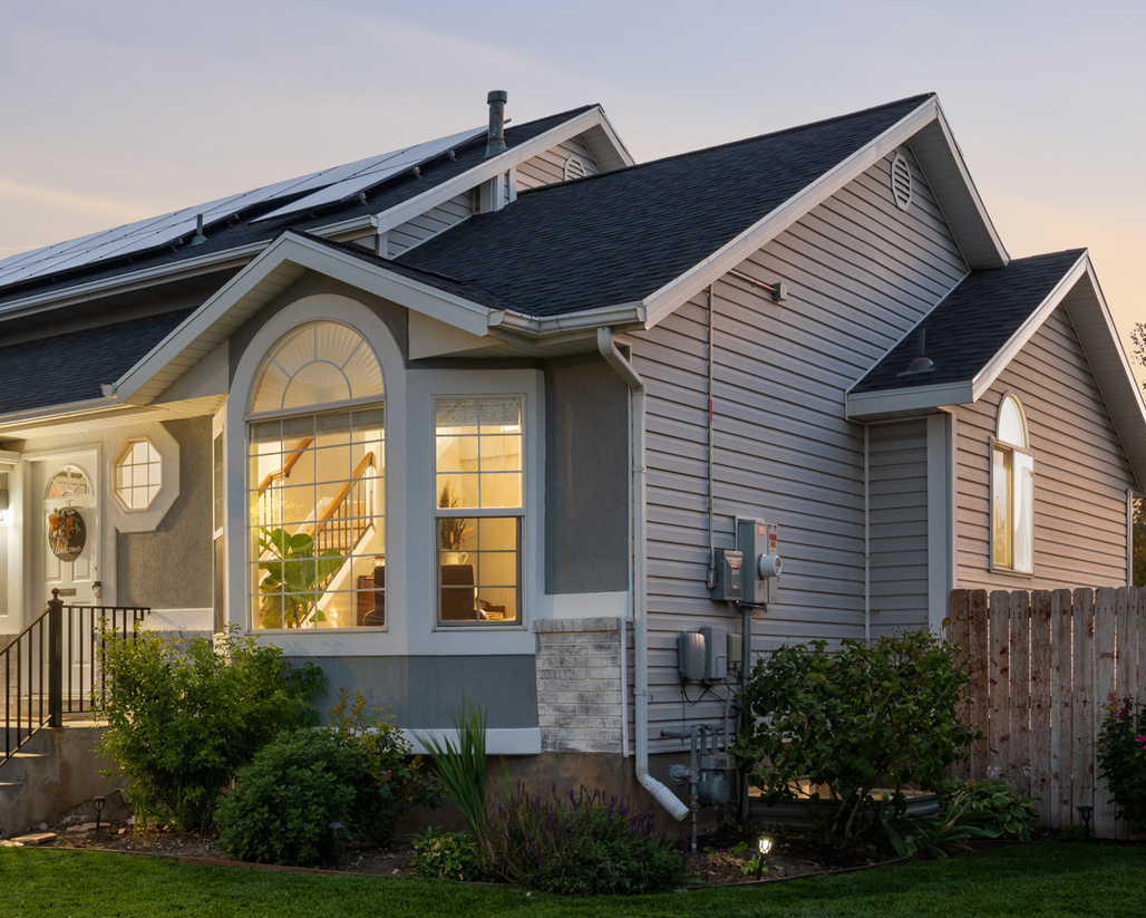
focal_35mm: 44
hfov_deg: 39.6
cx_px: 161
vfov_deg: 33.6
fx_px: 1491
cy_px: 673
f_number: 7.1
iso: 250
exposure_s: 3
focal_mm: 23.5
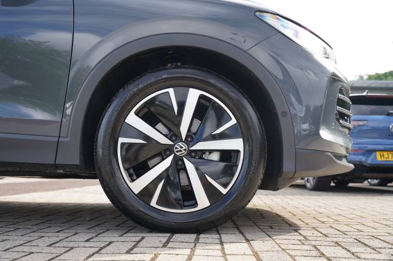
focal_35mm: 37
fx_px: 404
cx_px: 196
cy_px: 130
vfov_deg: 35.9
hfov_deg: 51.9
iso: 100
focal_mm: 37
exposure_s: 1/80
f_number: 4.5
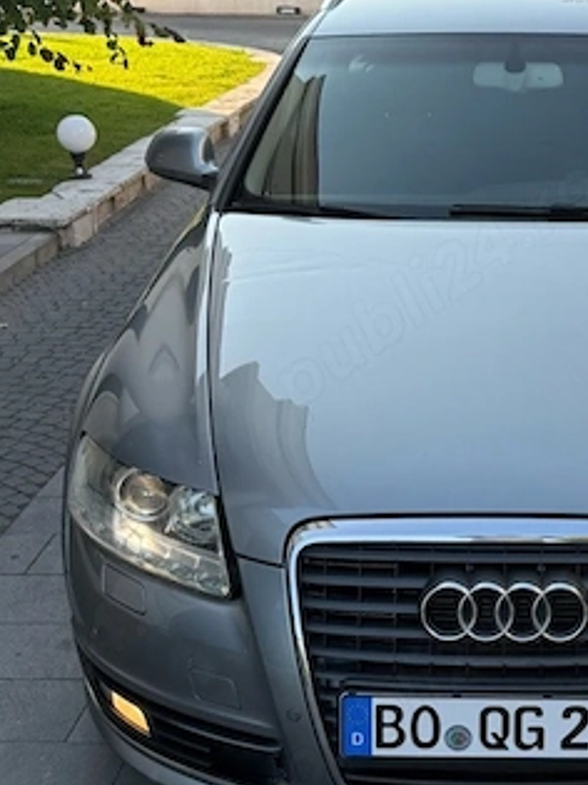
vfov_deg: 31.7
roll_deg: -1.0
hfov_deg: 23.3
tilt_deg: -16.5
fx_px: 1382
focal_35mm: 61
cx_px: 536
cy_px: 346
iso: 100
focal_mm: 6.76
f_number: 1.78
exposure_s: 1/849
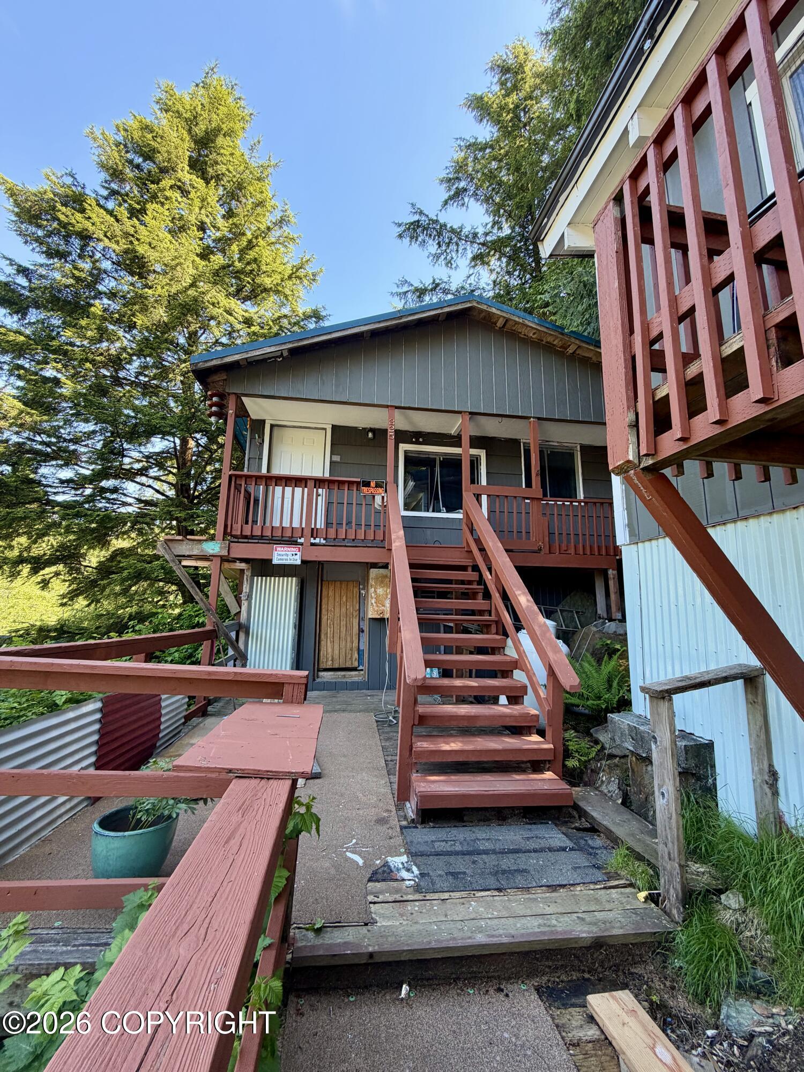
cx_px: 402
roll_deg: -1.7
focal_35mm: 14
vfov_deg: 102.1
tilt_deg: +10.1
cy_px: 536
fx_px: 434
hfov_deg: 85.7
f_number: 2.2
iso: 80
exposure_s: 1/121
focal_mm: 2.22
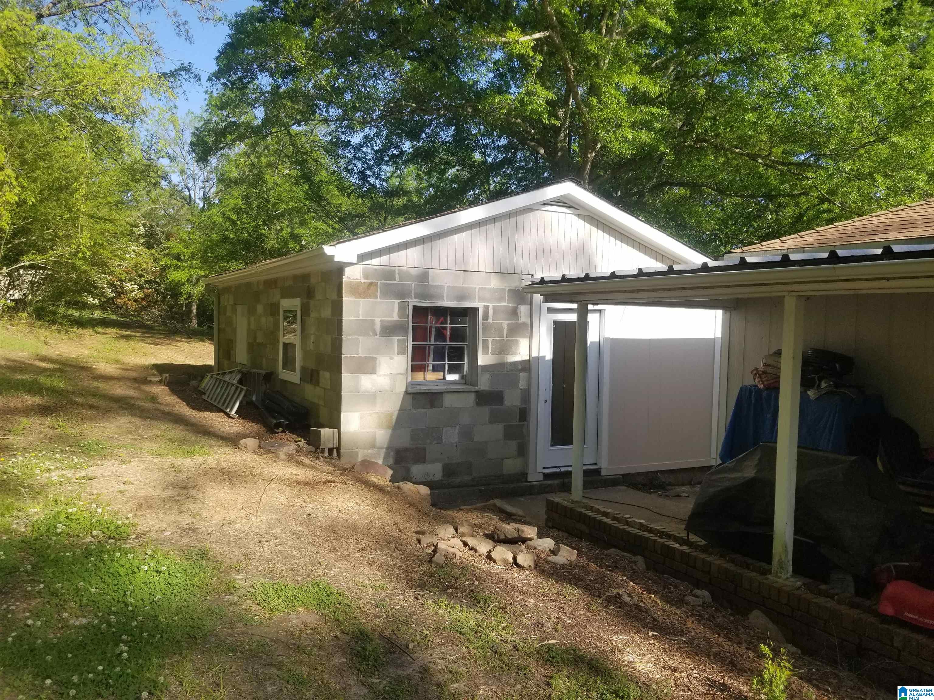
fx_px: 702
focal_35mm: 26
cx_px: 467
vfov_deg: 53.1
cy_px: 350
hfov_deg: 67.3
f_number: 1.7
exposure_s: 1/1128
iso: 50
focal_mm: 4.25
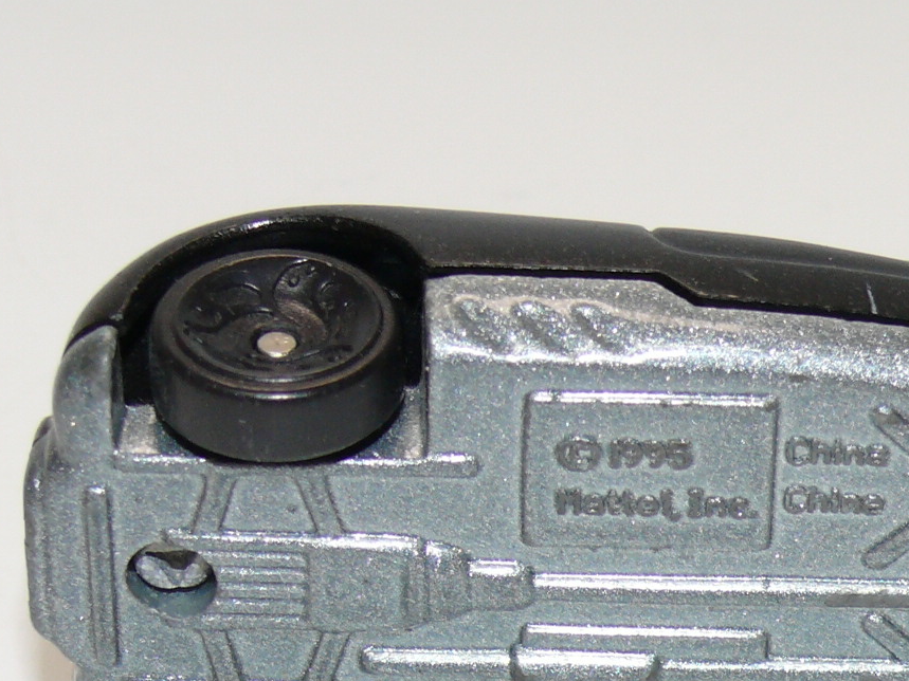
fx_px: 4989
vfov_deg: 7.8
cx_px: 799
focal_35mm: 190
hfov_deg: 10.4
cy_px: 549
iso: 100
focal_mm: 13.3
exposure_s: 1/30
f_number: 4
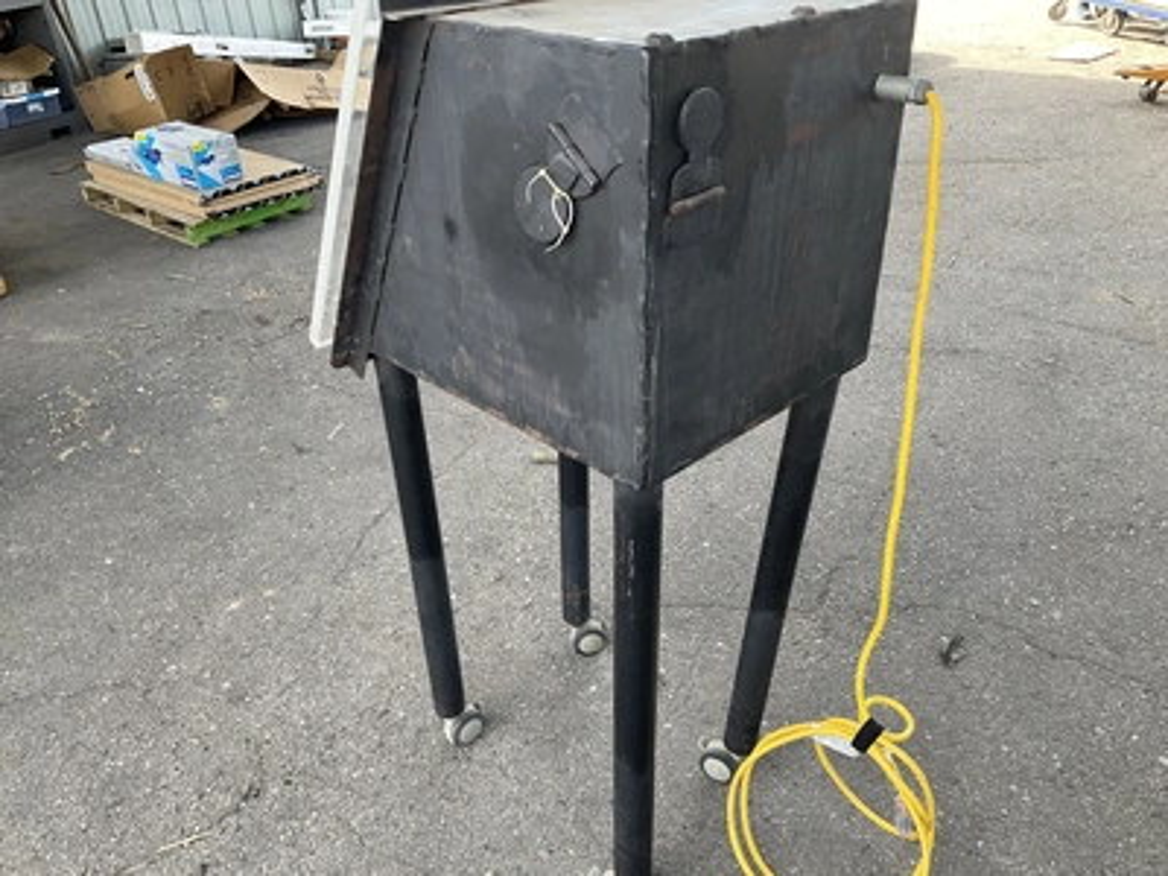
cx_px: 584
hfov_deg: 61.7
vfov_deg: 48.2
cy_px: 438
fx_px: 979
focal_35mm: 29
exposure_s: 1/122
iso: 25
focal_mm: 3
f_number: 1.8
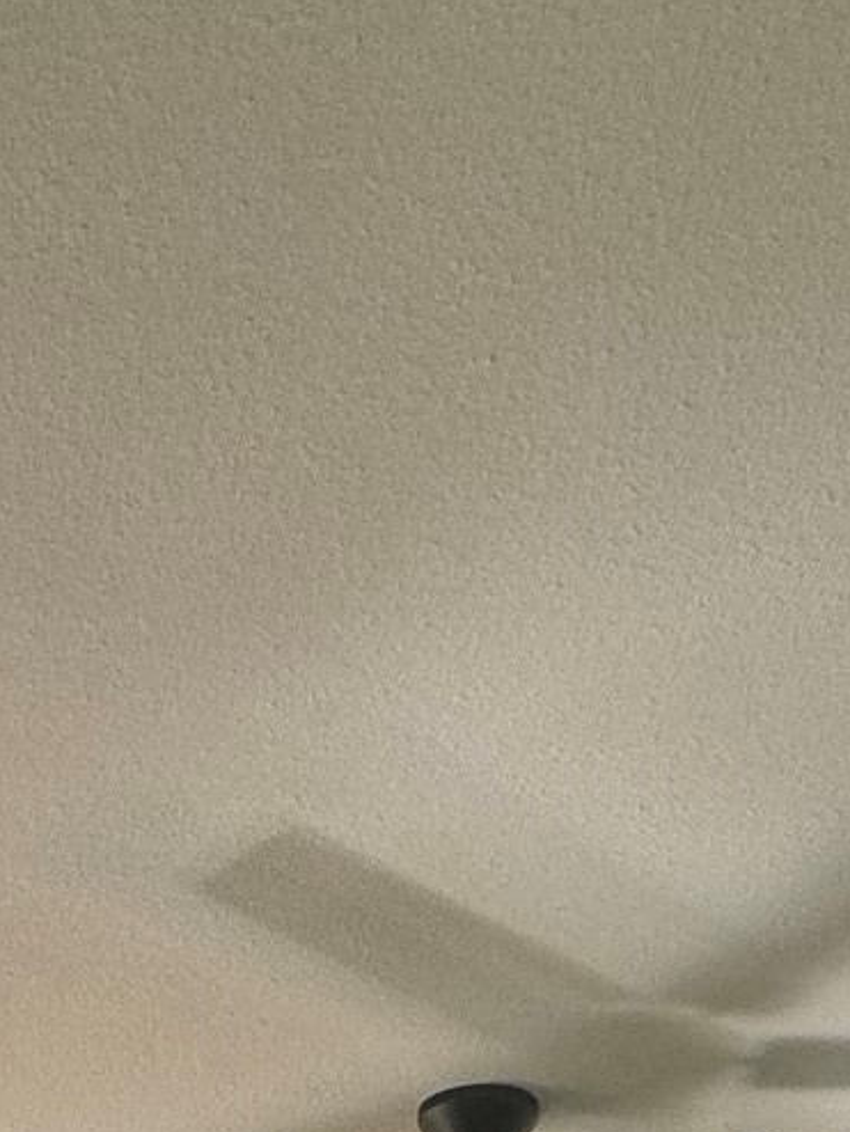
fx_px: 1897
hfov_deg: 25.0
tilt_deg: -7.6
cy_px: 2227
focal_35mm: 58
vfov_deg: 19.6
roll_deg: +0.2
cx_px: 234
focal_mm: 2.22
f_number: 2.2
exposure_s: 1/99
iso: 64
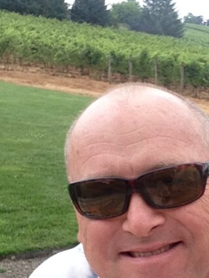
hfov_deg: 17.7
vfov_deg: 23.9
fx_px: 643
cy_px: 239
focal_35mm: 80
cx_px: 241
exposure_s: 1/523
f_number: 2.4
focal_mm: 2.15
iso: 50
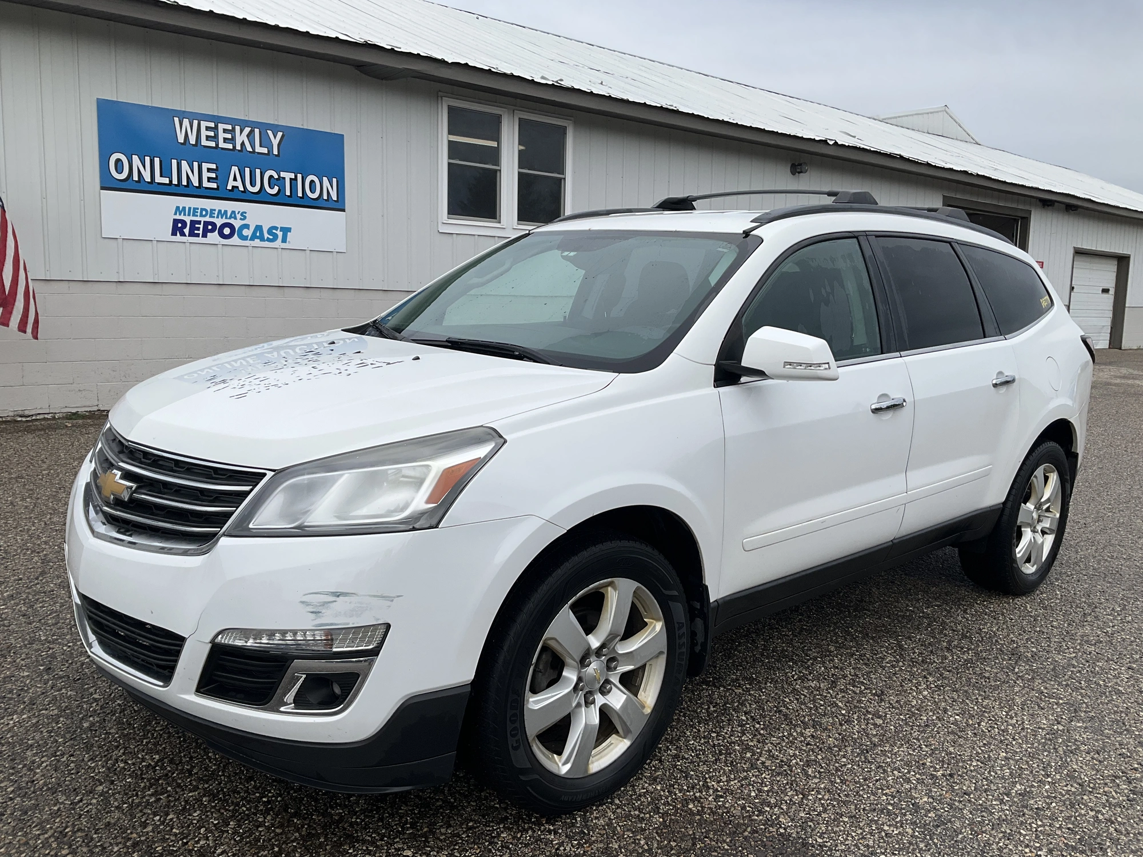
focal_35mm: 29
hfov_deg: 61.7
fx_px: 958
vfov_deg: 48.2
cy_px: 428
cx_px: 572
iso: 25
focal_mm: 3
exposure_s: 1/1626
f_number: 1.8
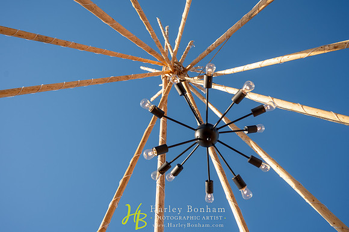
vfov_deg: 41.1
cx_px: 174
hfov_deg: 58.7
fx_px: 310
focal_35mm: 32
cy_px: 116
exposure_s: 1/500
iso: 100
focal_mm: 32
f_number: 4
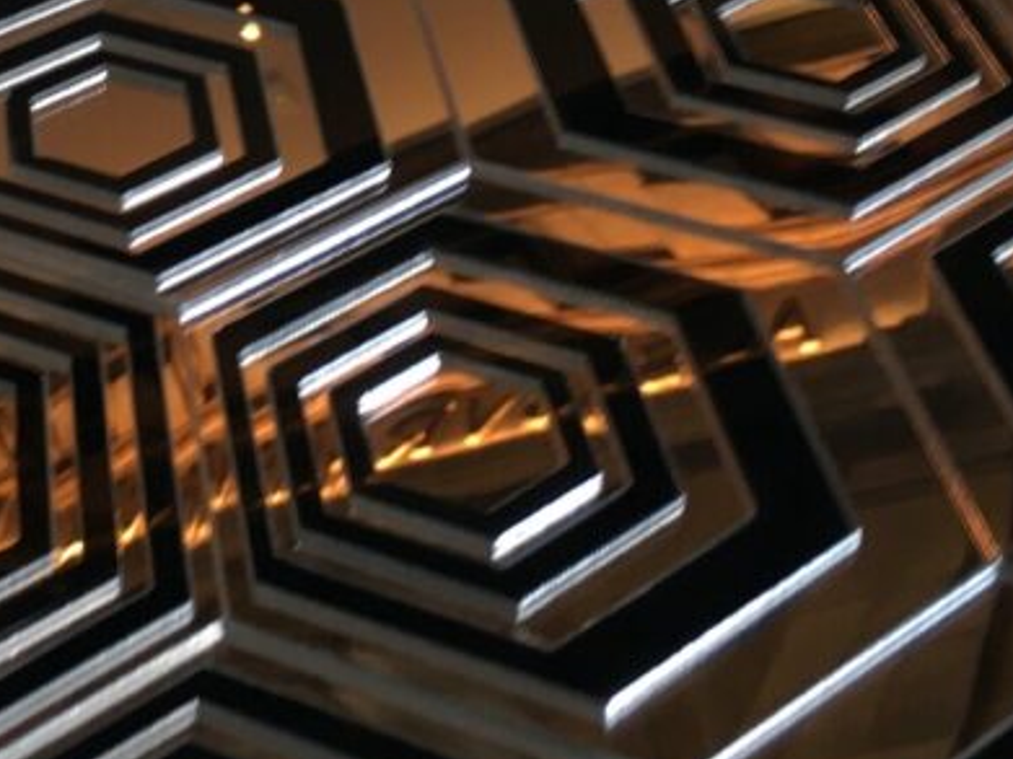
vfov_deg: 18.4
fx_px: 2223
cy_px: -155
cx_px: 153
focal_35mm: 76
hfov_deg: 25.1
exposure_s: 1/33
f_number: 2.2
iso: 64
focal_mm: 4.15
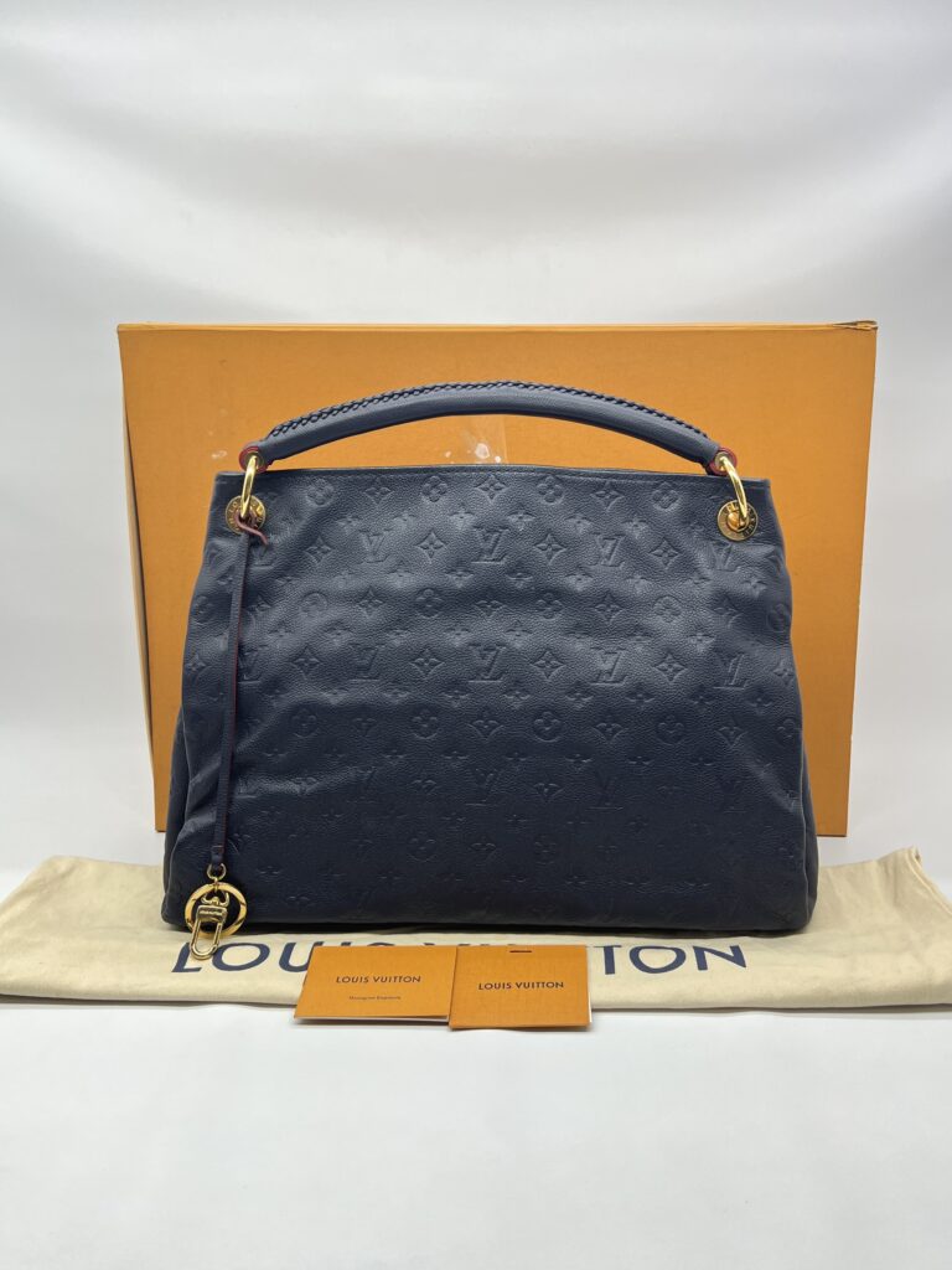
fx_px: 953
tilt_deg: -8.9
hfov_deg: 53.1
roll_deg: +0.1
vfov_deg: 67.3
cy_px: 635
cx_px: 476
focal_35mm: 26
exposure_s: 1/100
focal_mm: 5.7
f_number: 1.5
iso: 40
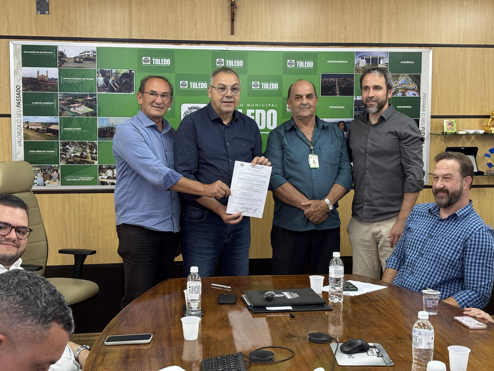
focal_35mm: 52
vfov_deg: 28.0
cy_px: 186
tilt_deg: -4.6
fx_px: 742
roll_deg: +0.1
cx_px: 247
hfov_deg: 36.8
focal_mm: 5.96
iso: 160
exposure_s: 1/40
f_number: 1.6
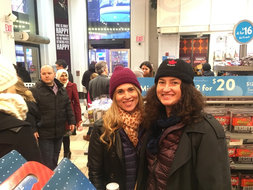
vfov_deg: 48.2
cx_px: 126
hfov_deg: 61.7
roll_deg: +0.8
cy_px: 95
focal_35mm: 29
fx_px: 212
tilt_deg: -8.0
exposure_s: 1/15
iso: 200
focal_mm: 4.15
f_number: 2.2
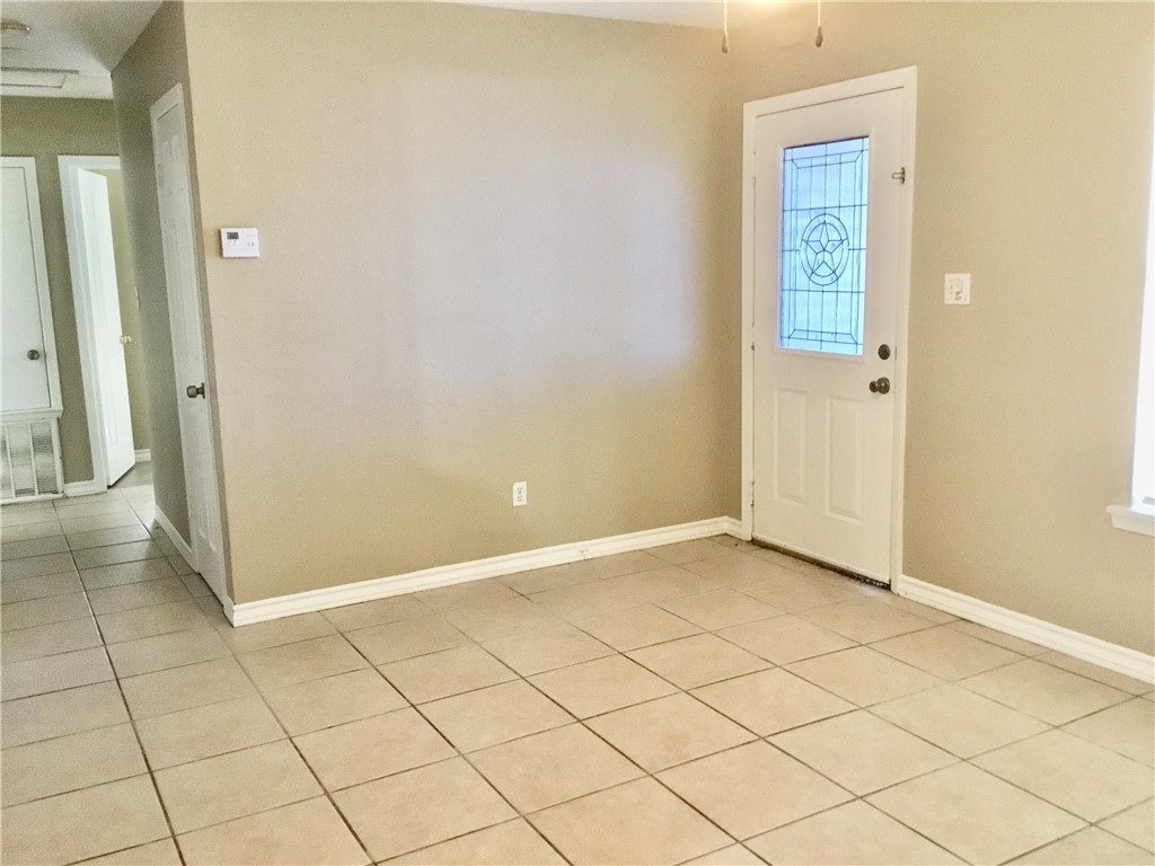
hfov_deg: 58.4
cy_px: 433
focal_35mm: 31
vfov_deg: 45.4
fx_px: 1034
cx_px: 578
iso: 200
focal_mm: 3.3
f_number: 2.4
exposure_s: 1/20
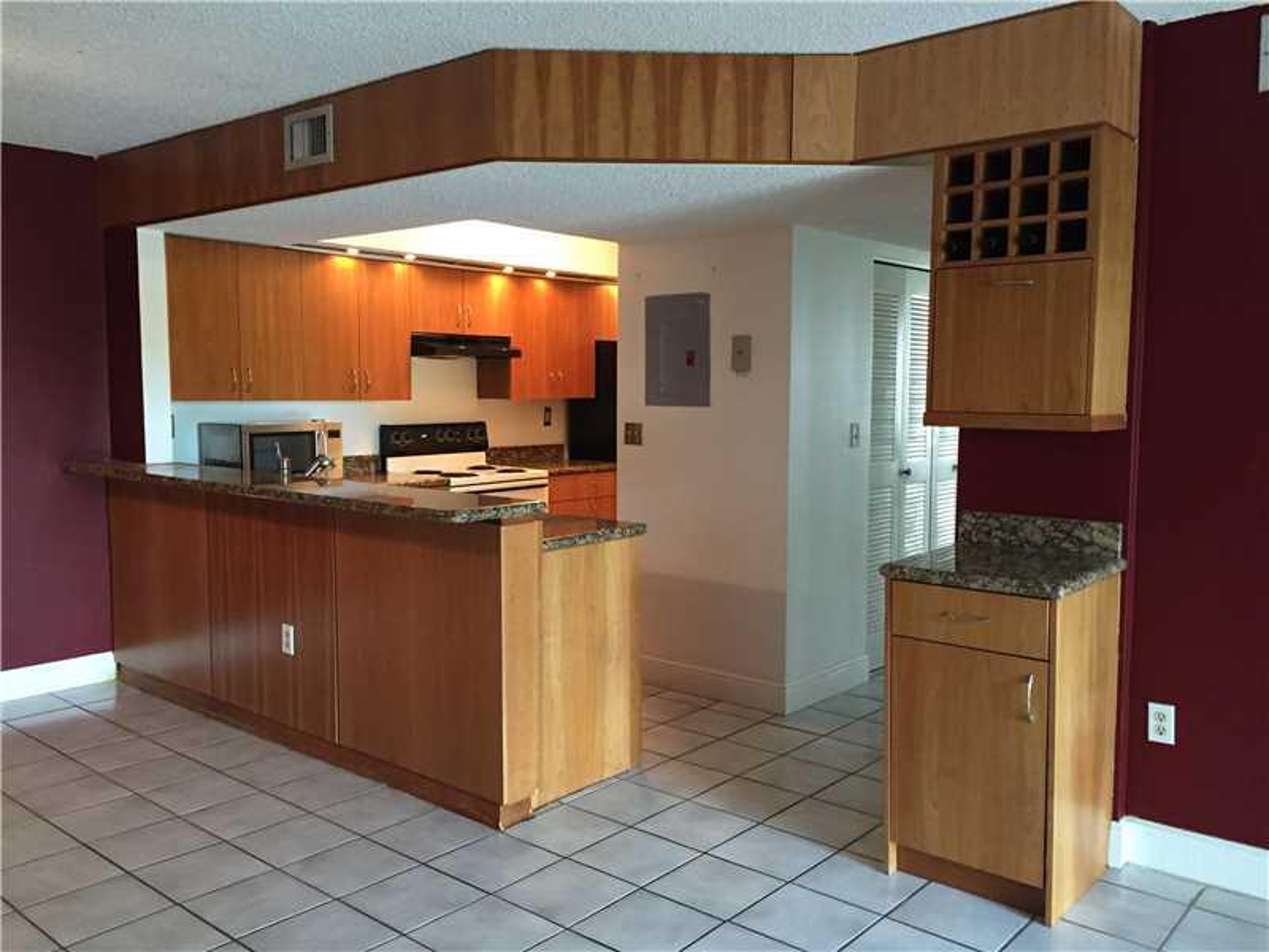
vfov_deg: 48.2
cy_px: 476
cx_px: 634
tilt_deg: -5.2
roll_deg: -0.5
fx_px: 1063
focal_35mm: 29
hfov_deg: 61.7
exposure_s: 1/30
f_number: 2.2
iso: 160
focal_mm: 4.15
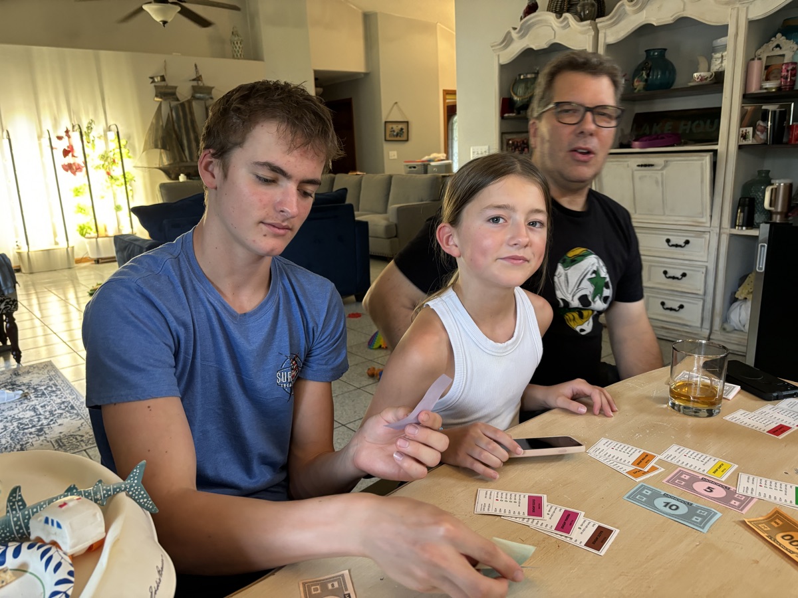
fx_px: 599
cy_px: 299
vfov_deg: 53.1
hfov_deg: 67.3
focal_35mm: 26
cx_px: 399
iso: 250
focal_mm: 5.96
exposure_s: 1/60
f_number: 1.6
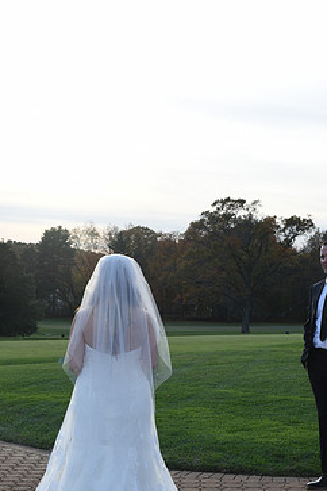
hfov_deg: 21.2
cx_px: 140
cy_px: 387
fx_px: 872
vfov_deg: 30.7
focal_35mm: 64
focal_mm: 40
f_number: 8
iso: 400
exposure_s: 1/200
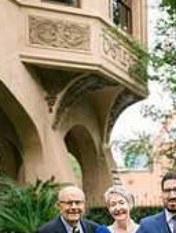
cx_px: 179
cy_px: 248
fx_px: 602
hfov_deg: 16.3
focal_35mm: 89
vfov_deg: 21.0
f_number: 1.4
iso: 100
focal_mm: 35
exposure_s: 1/2000
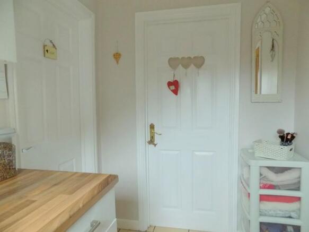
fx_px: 205
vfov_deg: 58.9
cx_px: 154
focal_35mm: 23
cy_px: 116
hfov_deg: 73.9
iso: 400
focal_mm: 4
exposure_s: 1/6
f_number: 3.1
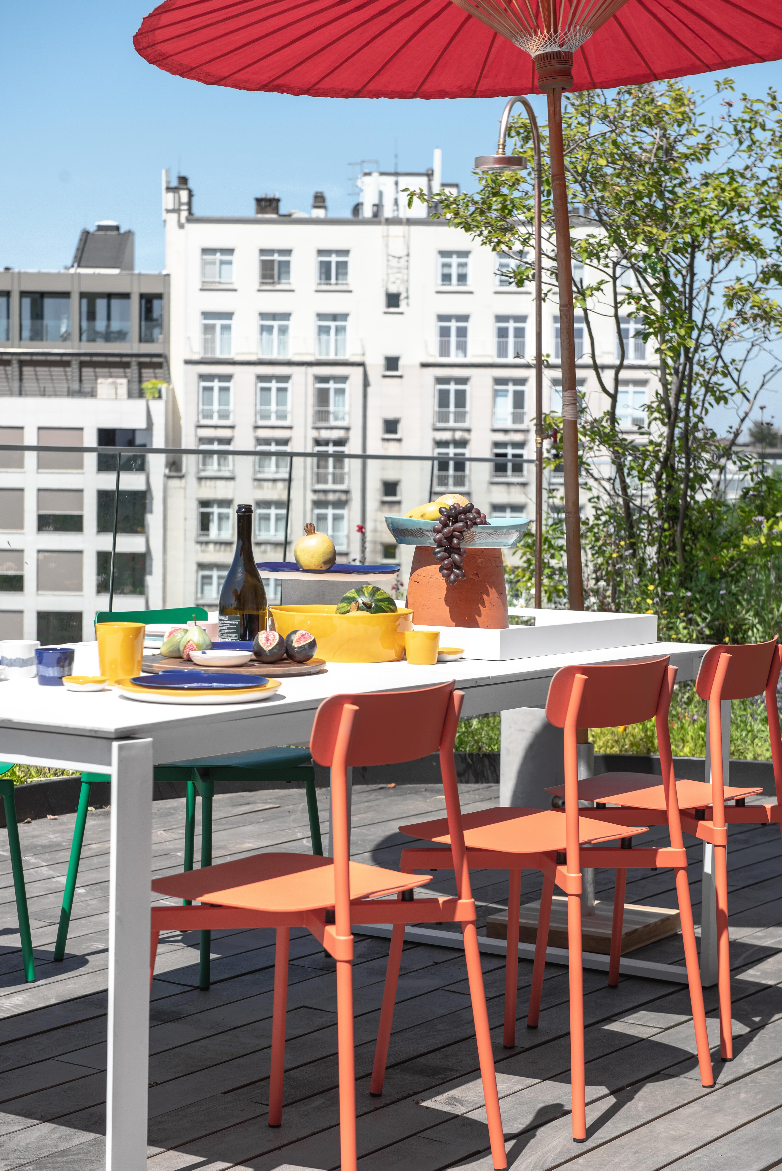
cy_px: 586
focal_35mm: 70
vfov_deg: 28.8
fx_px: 2278
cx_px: 391
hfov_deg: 19.5
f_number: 6.3
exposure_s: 1/1250
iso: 400
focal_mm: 70
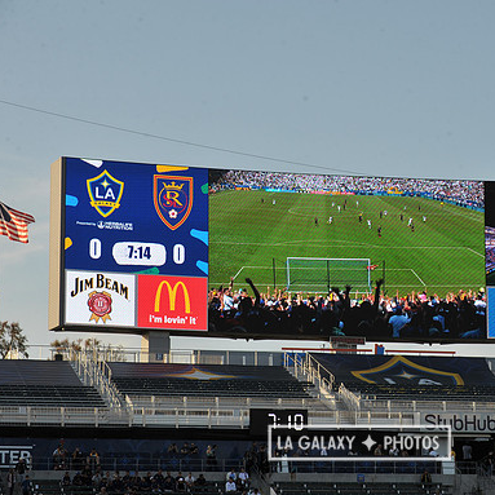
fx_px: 2184
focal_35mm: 135
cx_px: 359
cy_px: 248
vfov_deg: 12.9
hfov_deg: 12.9
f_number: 10
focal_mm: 105
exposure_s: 1/400
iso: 400
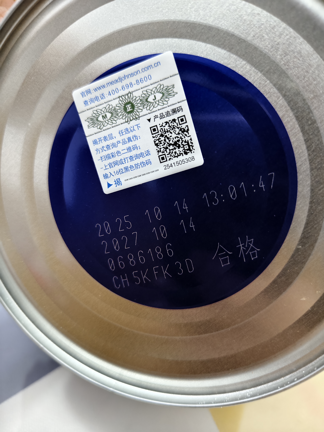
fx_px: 287
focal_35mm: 23
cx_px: 162
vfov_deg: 73.9
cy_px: 216
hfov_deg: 58.9
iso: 975
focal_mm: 5.56
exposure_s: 1/33.3
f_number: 1.88
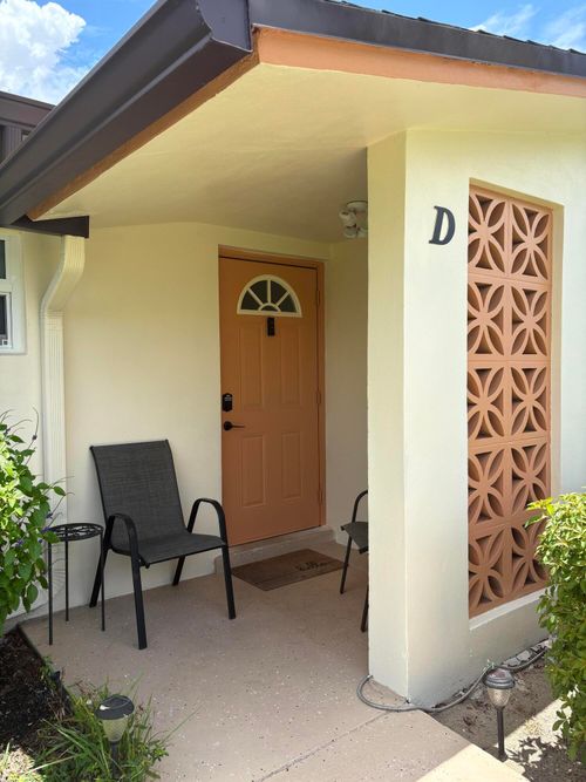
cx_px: 293
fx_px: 587
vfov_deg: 67.3
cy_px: 391
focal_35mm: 26
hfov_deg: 53.0
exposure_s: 1/1587
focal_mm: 5.96
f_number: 1.6
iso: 50
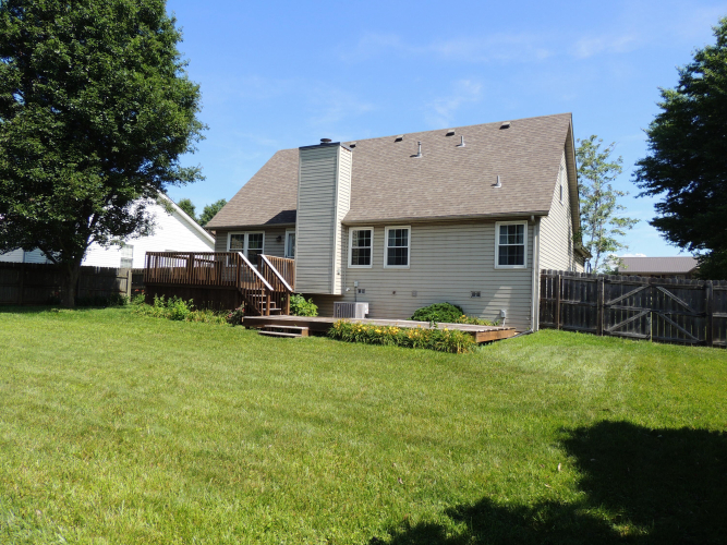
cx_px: 364
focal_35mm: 24
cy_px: 272
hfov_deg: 71.6
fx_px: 504
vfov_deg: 56.8
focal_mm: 4.3
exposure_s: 1/1000
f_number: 3
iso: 100
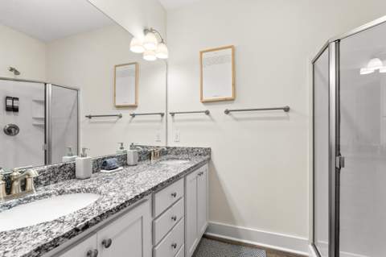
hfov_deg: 96.8
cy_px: 128
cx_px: 193
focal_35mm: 16
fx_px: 171
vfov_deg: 73.6
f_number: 8
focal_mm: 16
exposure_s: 1/30
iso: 800
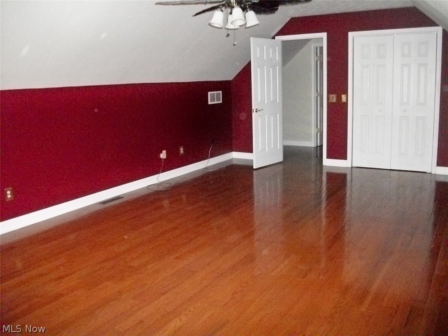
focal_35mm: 32
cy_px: 168
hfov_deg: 56.8
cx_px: 224
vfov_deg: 44.2
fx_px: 414
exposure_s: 1/125
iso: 640
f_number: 2.9
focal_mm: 5.7
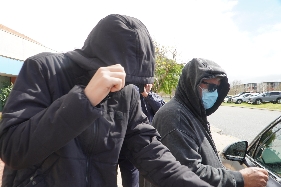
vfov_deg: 40.0
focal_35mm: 33
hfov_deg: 57.1
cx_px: 128
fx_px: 258
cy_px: 100
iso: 100
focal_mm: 20
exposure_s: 1/160
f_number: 7.1
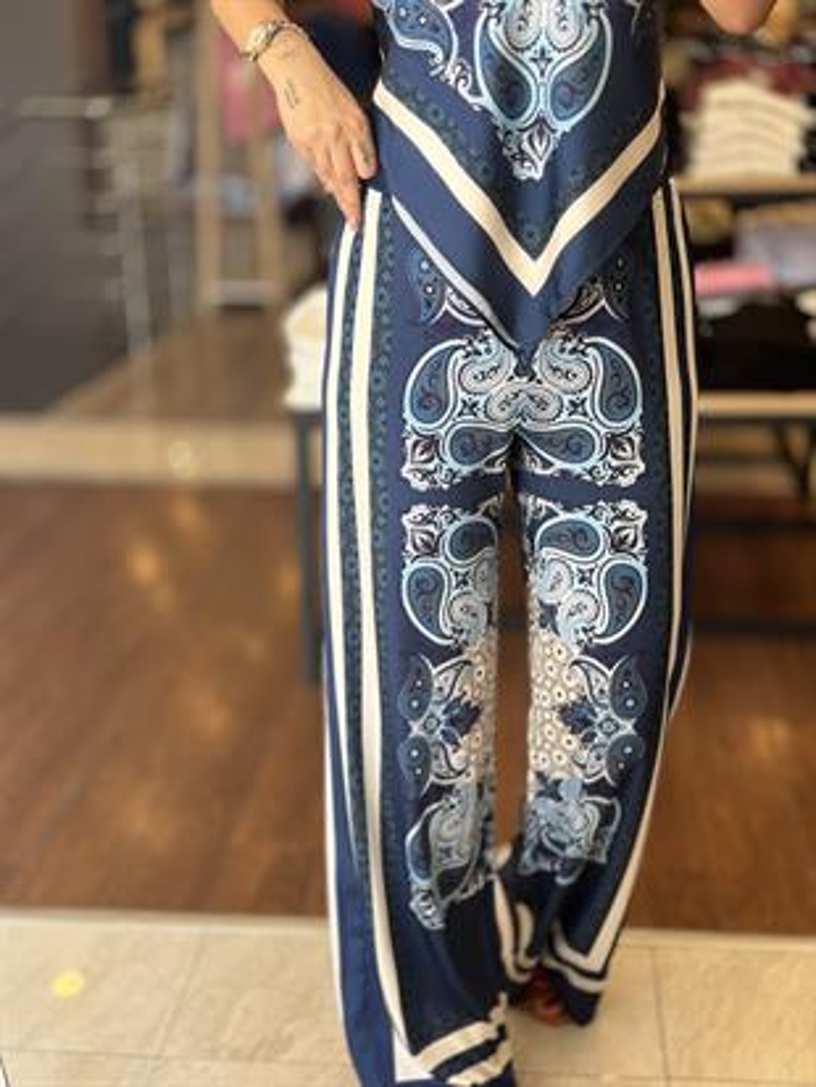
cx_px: 408
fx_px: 1508
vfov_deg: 39.6
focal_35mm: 48
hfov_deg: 30.3
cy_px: 544
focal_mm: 6.86
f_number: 1.78
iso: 80
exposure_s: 1/195
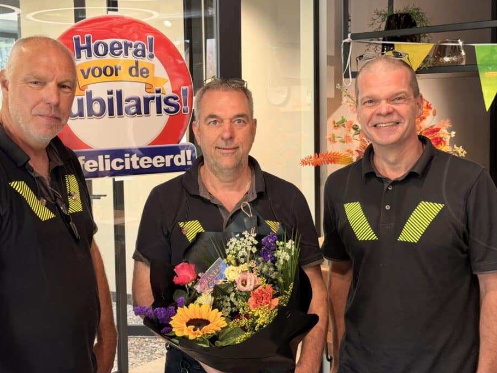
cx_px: 221
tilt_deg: -4.8
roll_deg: +0.9
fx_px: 776
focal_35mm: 54
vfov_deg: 27.0
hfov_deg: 35.5
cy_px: 172
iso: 200
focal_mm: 6.76
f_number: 1.78
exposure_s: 1/57
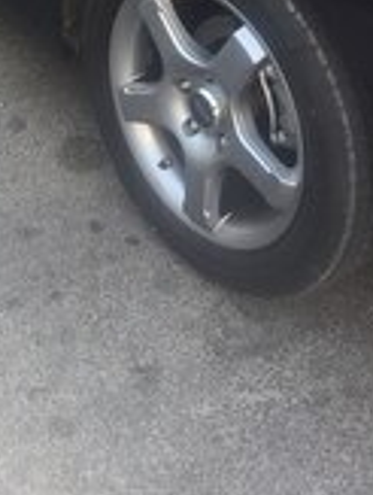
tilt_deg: -20.9
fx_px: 1259
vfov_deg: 20.0
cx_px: 58
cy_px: -182
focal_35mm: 88
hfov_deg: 16.7
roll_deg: -1.0
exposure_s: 1/100
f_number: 2.2
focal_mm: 4.15
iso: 32
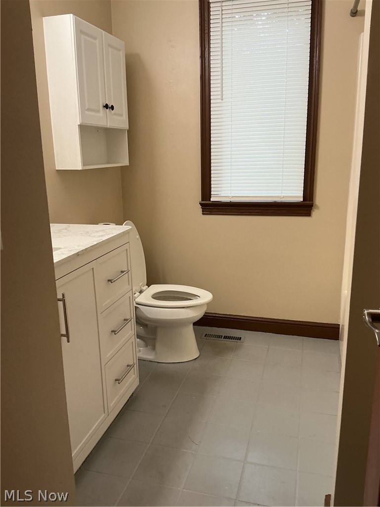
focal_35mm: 29
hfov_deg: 48.2
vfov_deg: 61.7
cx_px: 190
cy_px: 254
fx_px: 424
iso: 100
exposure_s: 1/60
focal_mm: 3
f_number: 1.8
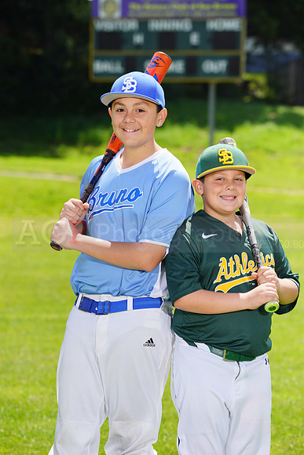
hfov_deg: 6.9
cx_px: 152
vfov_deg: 10.4
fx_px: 2506
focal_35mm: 198
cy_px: 228
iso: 100
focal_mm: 198
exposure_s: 1/250
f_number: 8
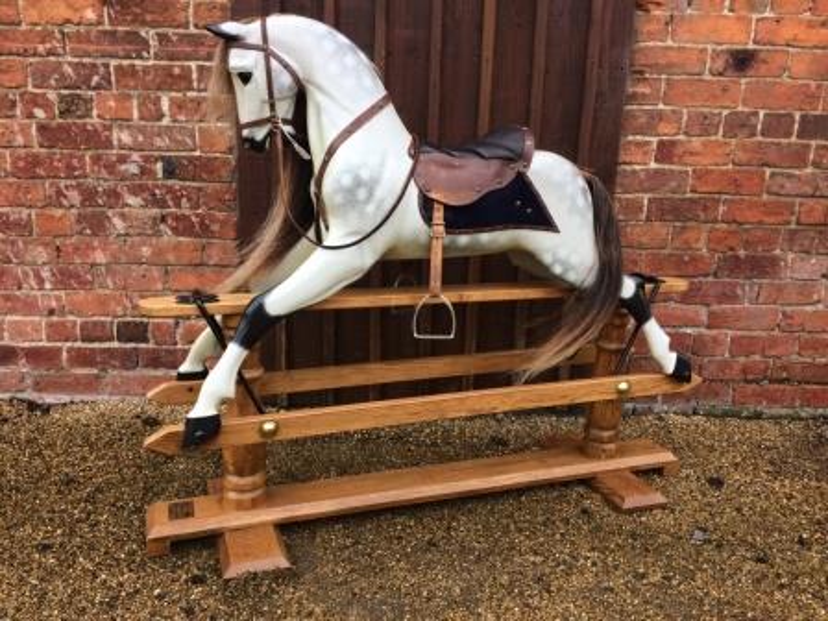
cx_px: 414
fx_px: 694
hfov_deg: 61.7
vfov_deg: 48.2
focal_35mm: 29
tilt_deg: -14.5
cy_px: 310
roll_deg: -1.2
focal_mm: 4.15
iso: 32
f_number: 2.2
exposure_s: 1/313
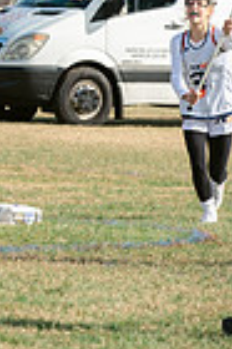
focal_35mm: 561
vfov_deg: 3.7
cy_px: -14
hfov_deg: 2.4
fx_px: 5436
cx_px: -457
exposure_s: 1/1600
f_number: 5
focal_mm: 135
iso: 250
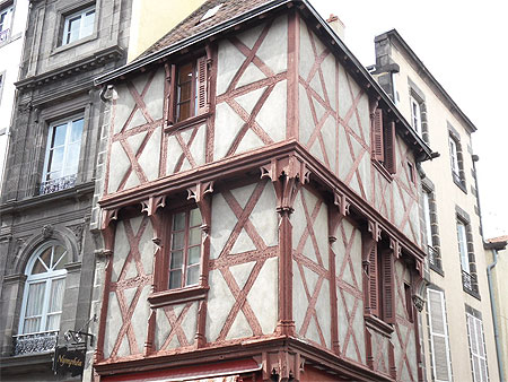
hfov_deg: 38.2
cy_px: 191
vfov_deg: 29.1
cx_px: 254
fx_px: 734
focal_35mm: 50
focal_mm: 9
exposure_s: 1/125
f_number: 4.5
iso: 80
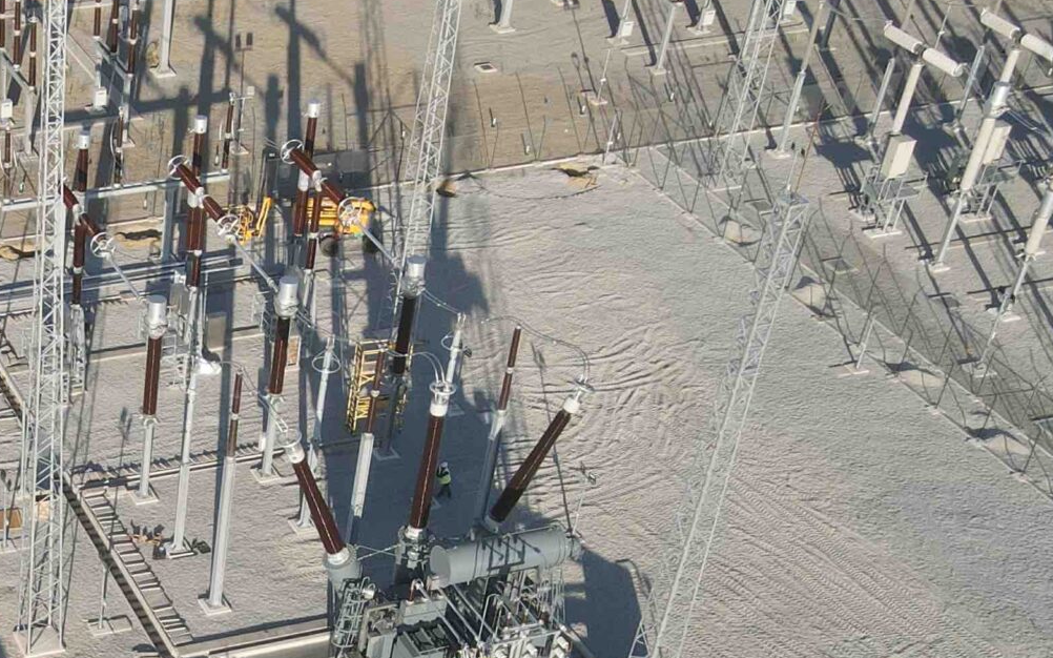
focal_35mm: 65
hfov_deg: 29.1
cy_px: 707
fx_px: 1865
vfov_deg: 19.2
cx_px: -48
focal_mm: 4.5
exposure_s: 1/180
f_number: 2.8
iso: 100
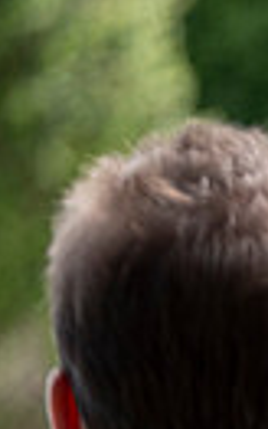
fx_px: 11031
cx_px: 909
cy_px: 496
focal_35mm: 945
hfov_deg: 1.4
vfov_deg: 2.2
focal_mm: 140
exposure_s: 1/1000
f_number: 2.8
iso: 200
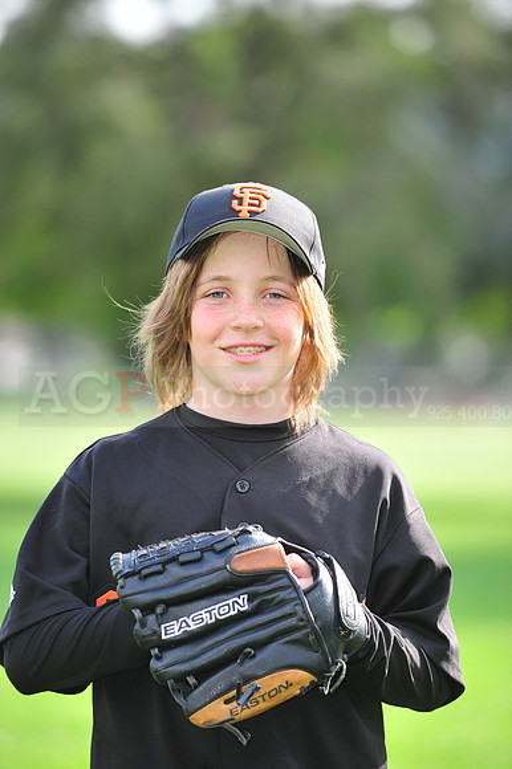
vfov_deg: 10.3
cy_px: 384
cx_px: 256
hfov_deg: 6.9
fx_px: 4271
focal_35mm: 200
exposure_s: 1/500
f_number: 4.5
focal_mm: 200
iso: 400
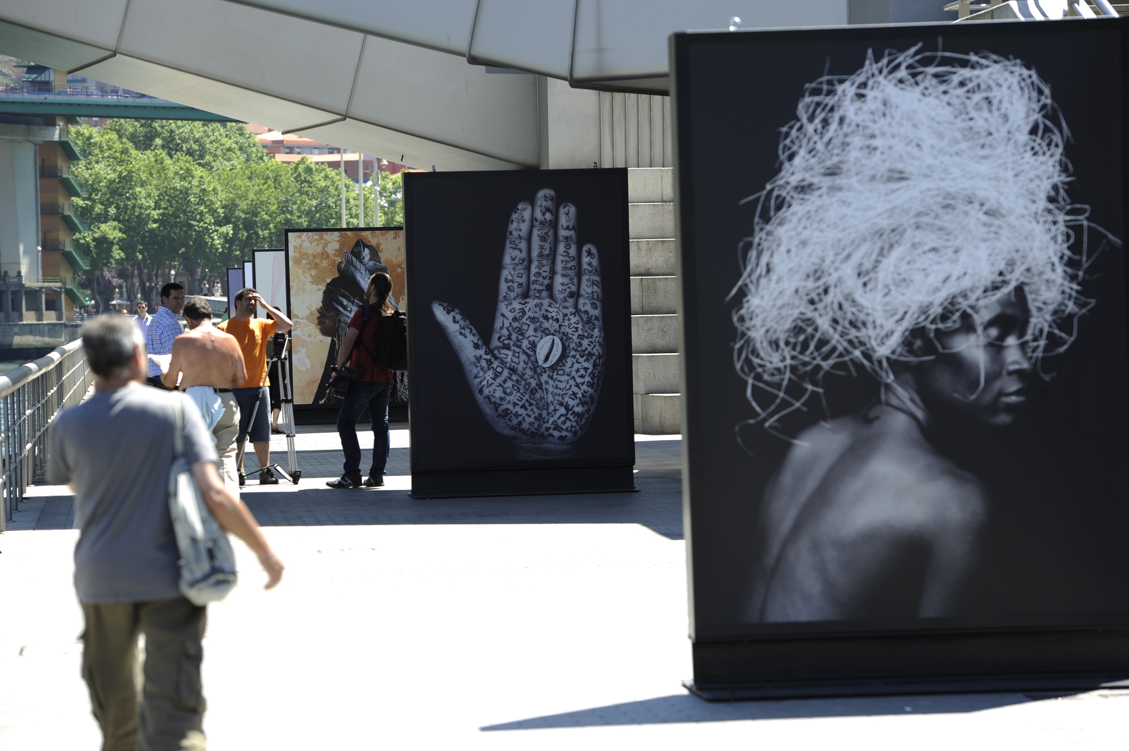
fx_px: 4074
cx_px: 564
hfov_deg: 15.8
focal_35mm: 130
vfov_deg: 10.5
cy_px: 376
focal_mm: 130
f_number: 5
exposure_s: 1/250
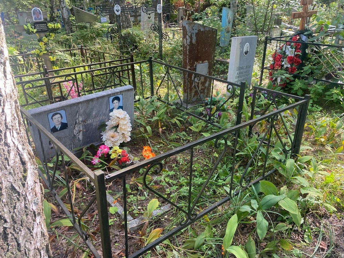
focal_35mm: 26
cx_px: 172
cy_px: 129
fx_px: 258
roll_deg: +0.5
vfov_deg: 53.1
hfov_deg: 67.3
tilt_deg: -25.6
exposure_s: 1/121
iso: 64
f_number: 1.8
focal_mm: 4.25
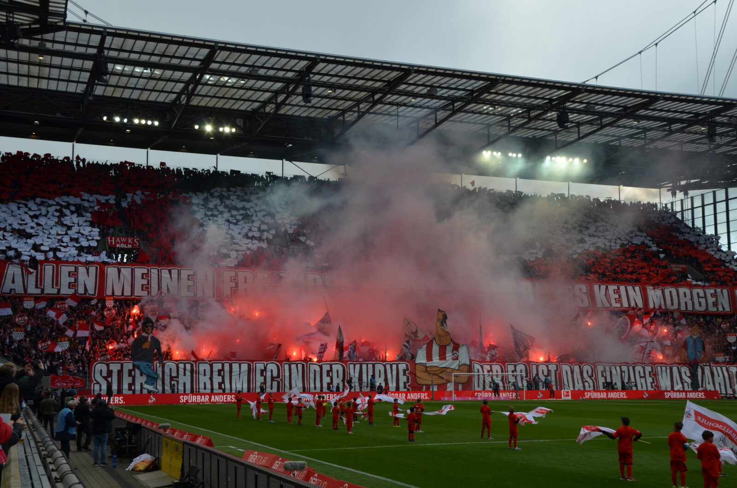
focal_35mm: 48
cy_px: 244
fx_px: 981
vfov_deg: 28.0
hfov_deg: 41.2
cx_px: 368
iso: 180
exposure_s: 1/250
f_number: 8
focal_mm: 32
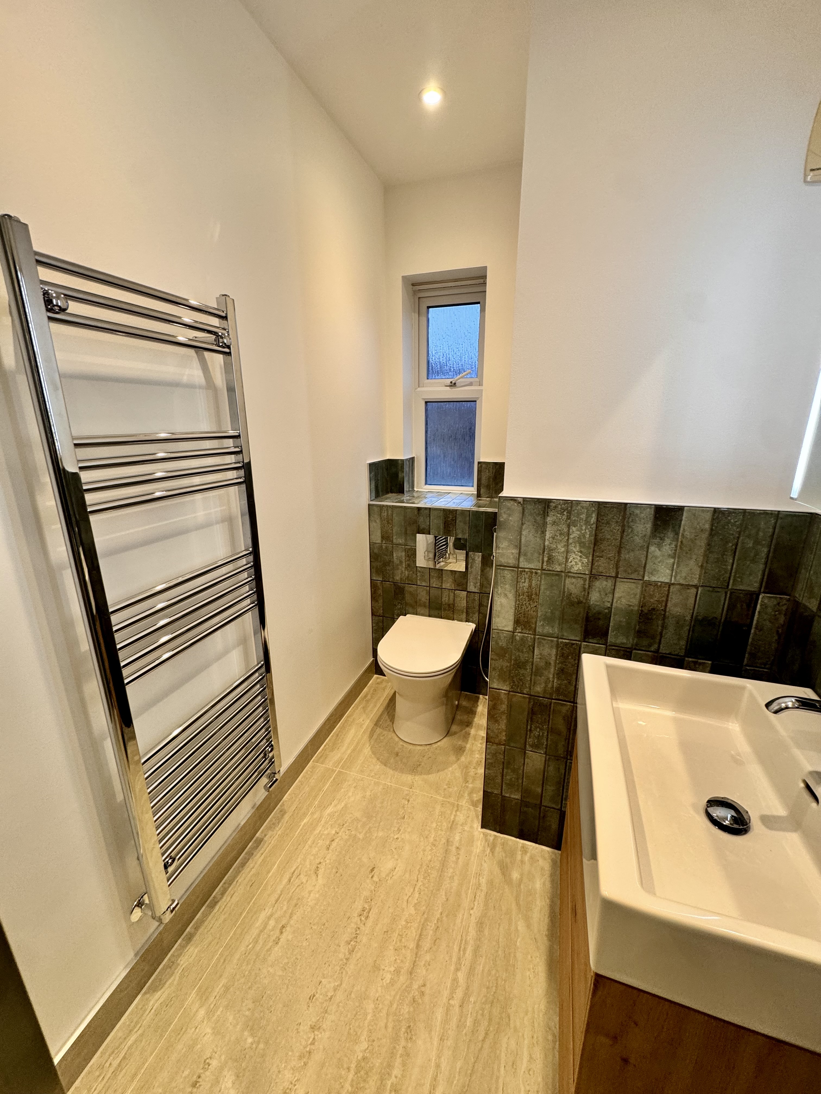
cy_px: 547
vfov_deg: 102.1
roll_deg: +0.4
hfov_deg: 85.7
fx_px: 443
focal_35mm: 14
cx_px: 410
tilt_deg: -15.3
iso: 125
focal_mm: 2.22
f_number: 2.2
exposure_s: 1/100
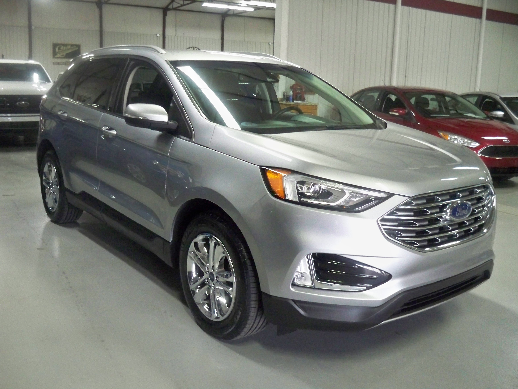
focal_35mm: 35
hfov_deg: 52.6
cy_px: 194
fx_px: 524
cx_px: 259
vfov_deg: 40.7
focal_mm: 6.3
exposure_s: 1/60
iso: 800
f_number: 3.1
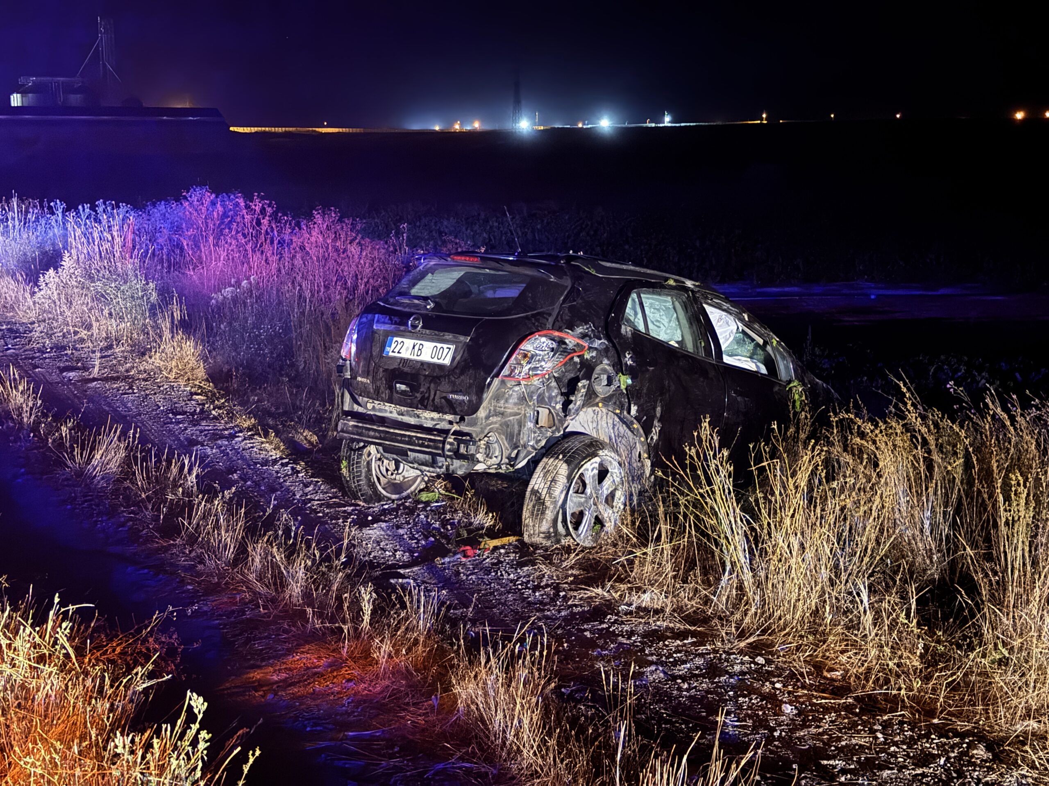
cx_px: 524
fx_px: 1455
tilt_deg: -9.2
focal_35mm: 48
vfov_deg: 30.3
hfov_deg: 39.7
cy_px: 393
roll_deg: +0.2
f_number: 1.78
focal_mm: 6.76
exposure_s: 1/2
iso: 1600
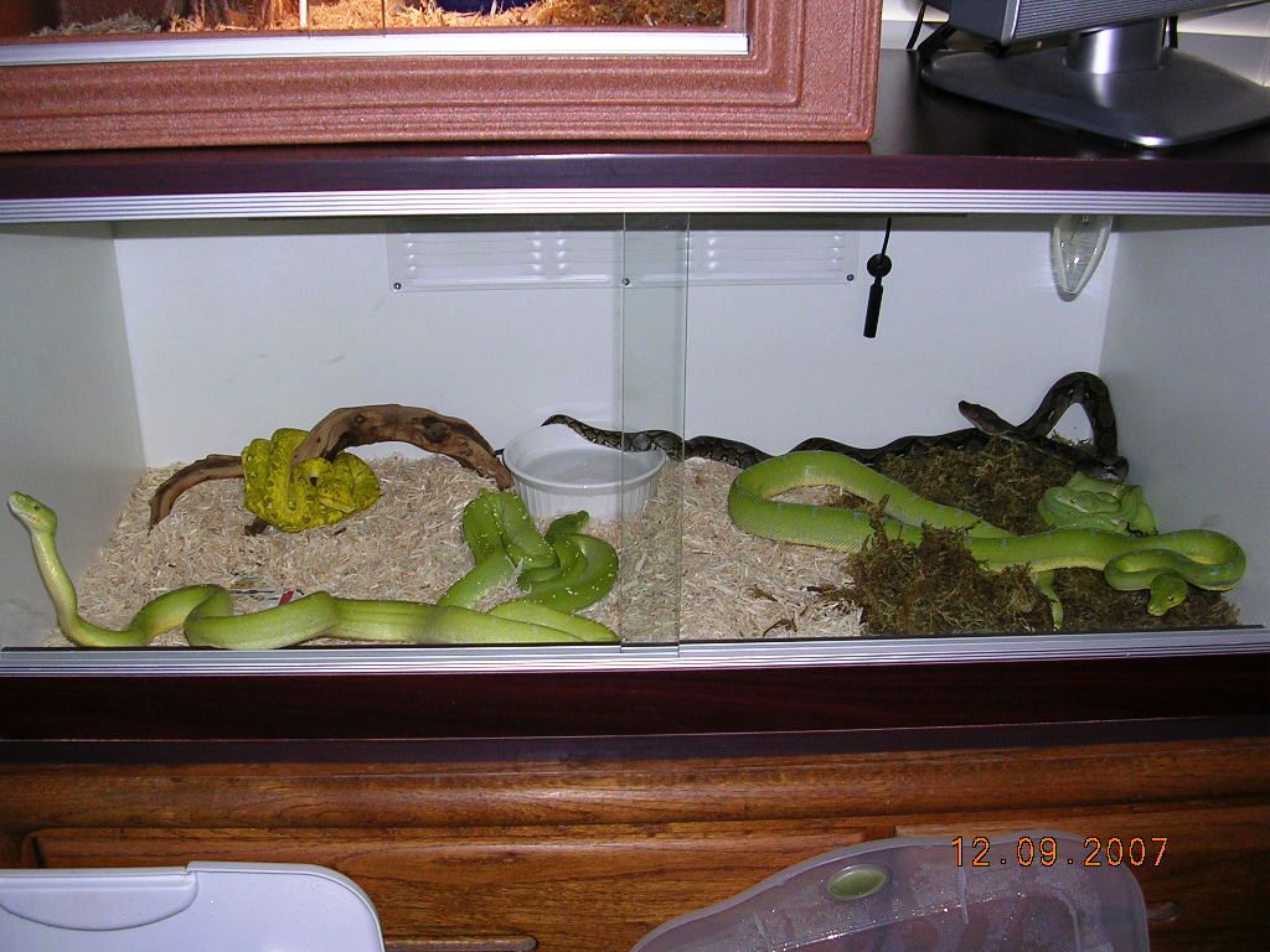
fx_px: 1394
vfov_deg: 37.7
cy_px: 476
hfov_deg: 49.0
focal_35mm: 38
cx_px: 635
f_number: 2.8
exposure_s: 1/60.1
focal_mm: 5.8
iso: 50
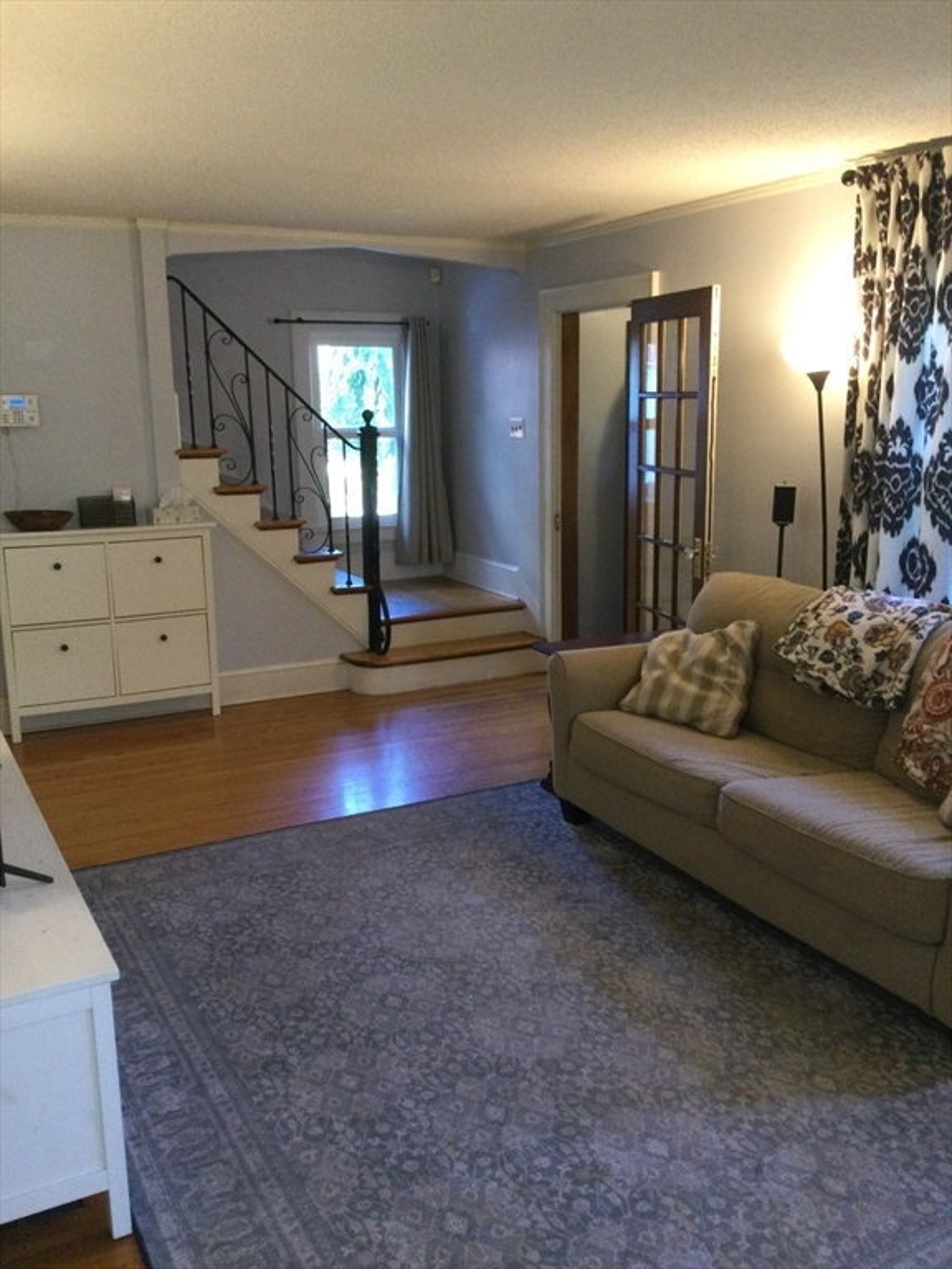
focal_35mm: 31
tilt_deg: -11.3
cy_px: 634
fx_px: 1137
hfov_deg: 45.4
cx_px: 476
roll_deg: +0.9
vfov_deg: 58.4
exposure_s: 1/30
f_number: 2.4
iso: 160
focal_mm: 3.3
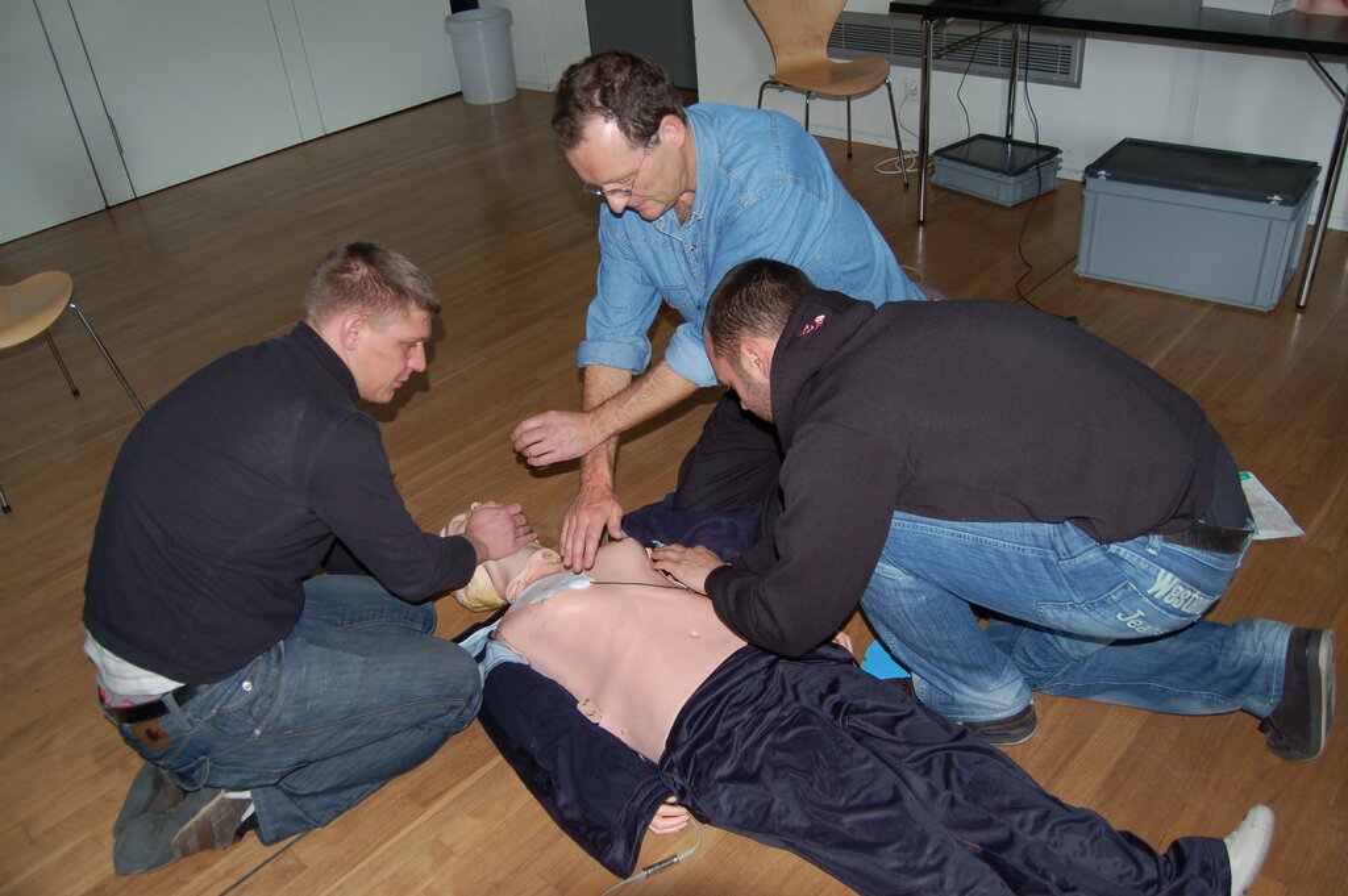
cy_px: 448
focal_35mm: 28
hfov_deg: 64.6
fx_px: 1066
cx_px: 674
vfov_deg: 45.6
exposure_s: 1/60
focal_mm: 19
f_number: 3.5
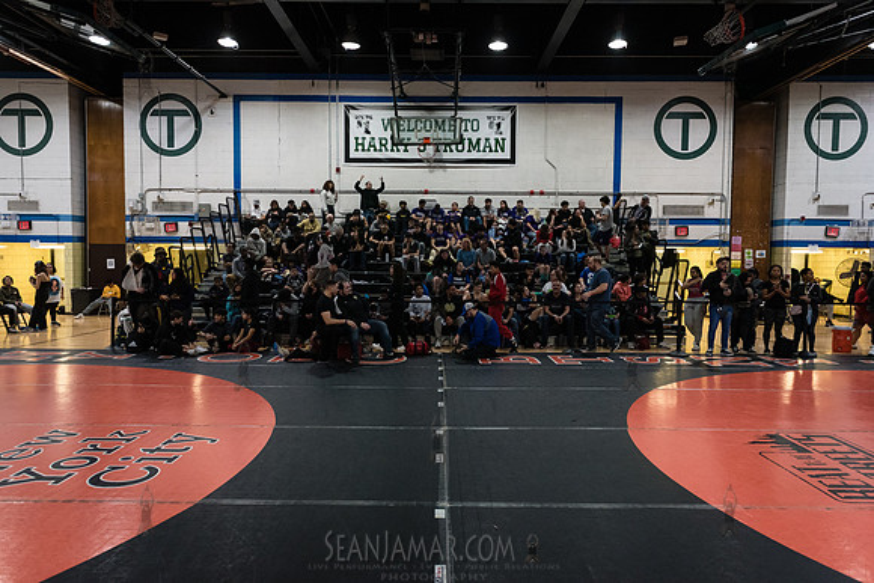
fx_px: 583
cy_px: 292
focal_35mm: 24
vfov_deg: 53.2
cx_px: 437
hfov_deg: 73.7
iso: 4000
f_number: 4.5
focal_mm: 24
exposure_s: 1/160
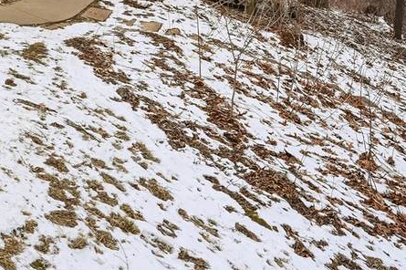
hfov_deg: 34.8
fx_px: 518
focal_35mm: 46
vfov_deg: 24.2
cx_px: -71
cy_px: -111
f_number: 9
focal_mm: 16
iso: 800
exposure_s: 1/8000
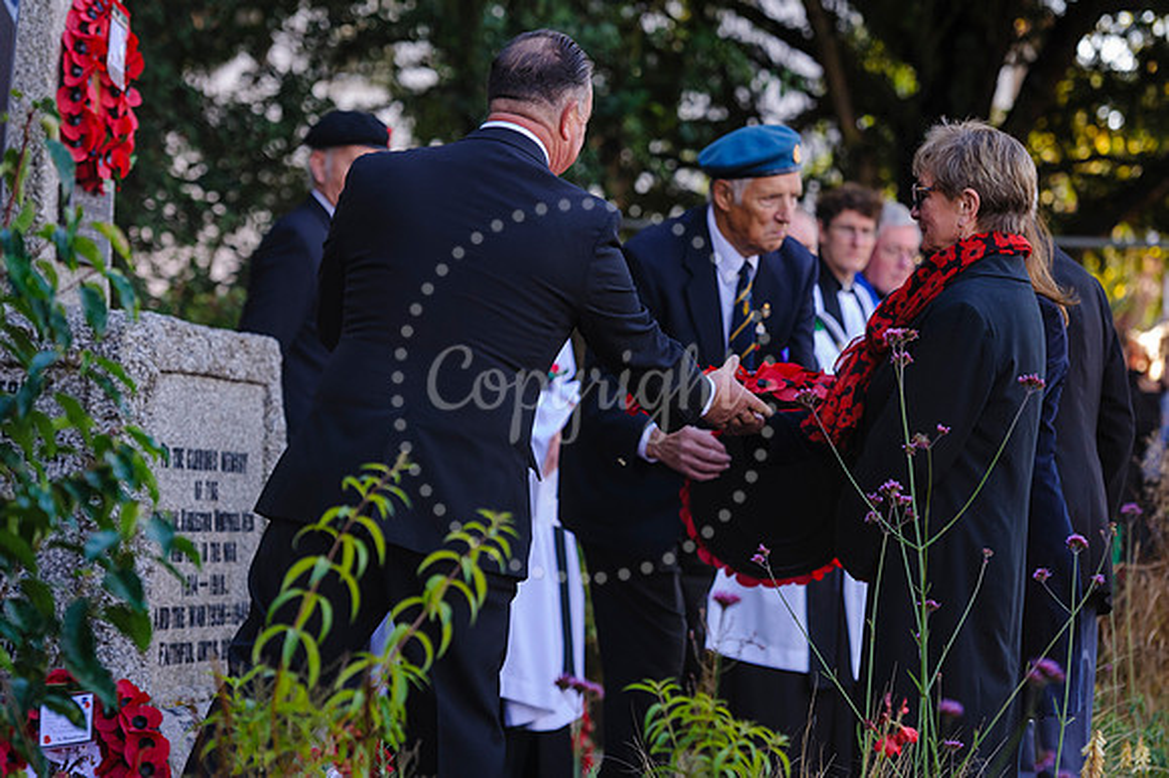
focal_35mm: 151
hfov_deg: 13.6
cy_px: 424
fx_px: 4900
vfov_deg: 9.1
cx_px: 706
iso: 800
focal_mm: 125
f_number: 4.8
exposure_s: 1/500
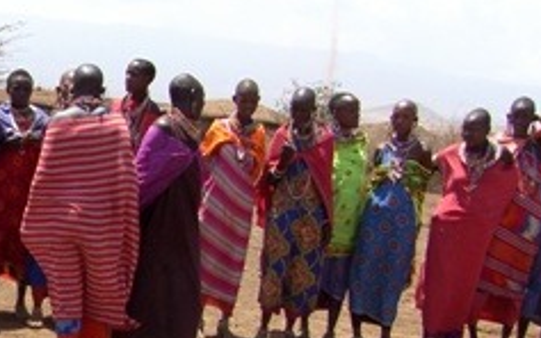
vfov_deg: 15.8
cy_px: 388
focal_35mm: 80
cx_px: -100
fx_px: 1179
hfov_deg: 23.7
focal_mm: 7.4
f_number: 2.8
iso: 50
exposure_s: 1/1250
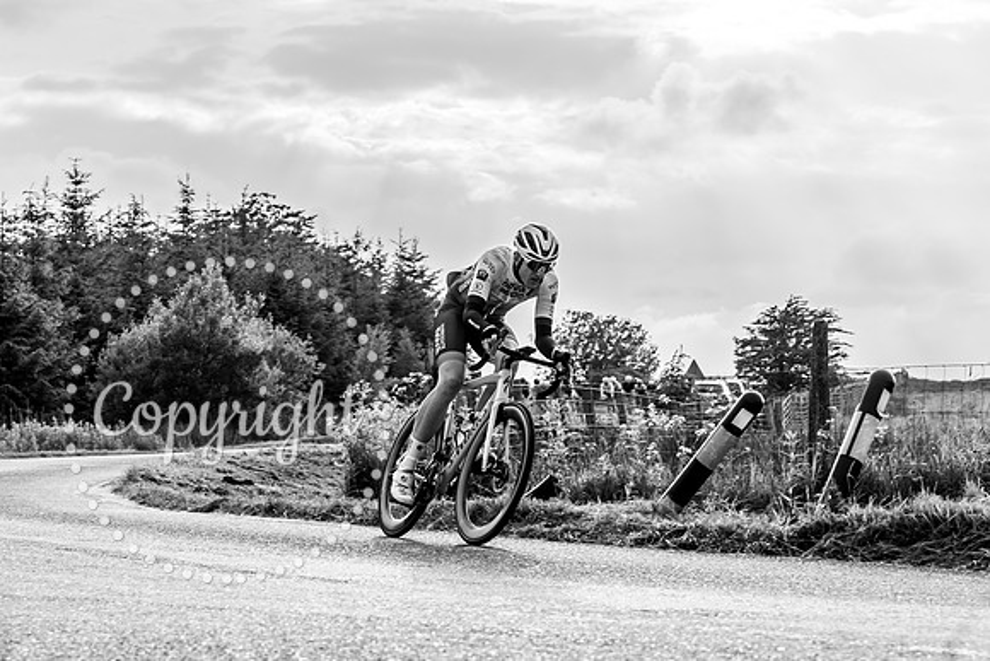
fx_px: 2664
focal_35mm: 97
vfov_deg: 14.1
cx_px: 478
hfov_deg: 21.1
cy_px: 333
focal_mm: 68
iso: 200
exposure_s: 1/500
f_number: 6.3
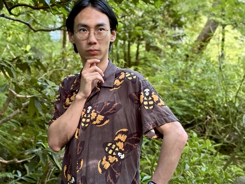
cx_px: 122
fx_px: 368
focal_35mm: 52
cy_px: 92
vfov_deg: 28.0
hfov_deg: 36.8
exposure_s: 1/60
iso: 160
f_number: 1.6
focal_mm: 5.96
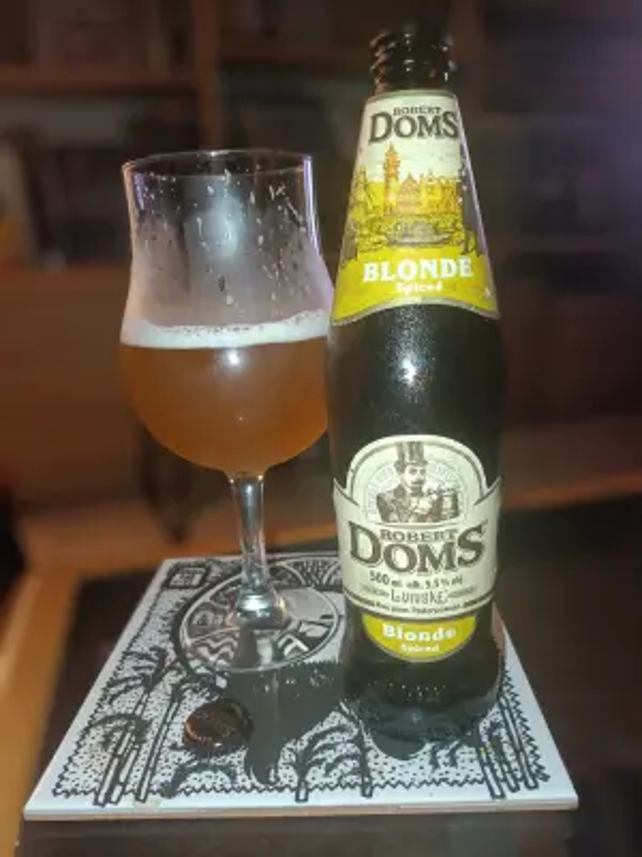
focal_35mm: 25
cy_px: 428
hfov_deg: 54.9
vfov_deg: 69.4
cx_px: 321
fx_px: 618
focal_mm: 4.71
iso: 1250
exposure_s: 1/25
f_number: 1.7
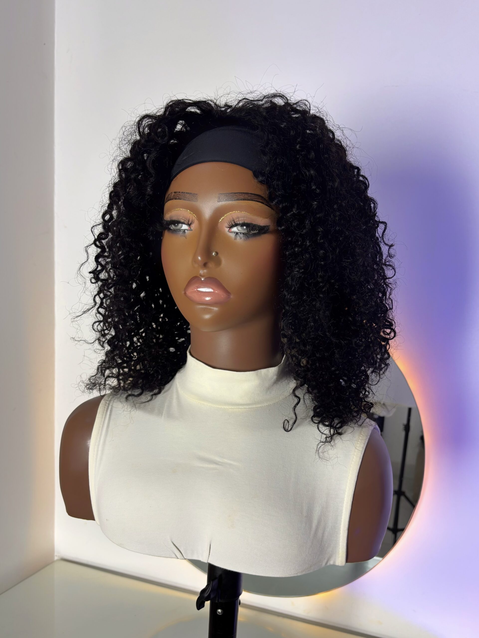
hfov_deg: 53.1
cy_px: 319
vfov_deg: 67.3
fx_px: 480
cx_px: 240
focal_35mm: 26
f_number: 1.6
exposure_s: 1/100
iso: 125
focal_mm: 5.96
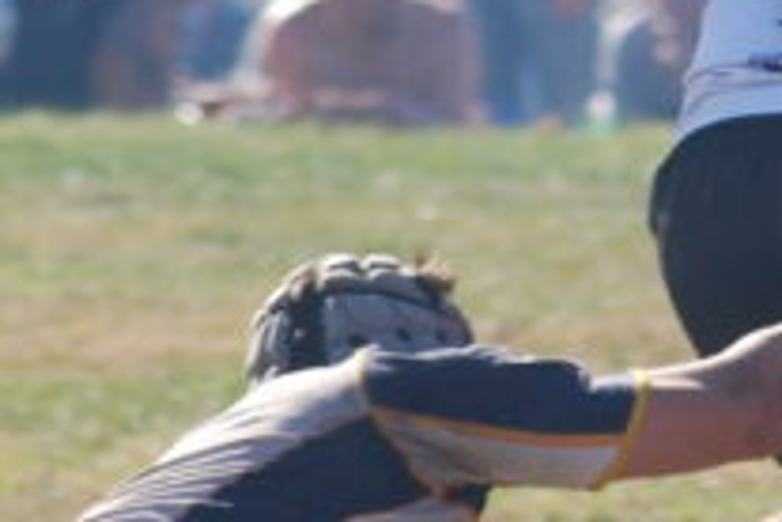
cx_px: 1162
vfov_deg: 1.3
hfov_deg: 1.9
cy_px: 68
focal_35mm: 1057
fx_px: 22959
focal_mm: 122
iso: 200
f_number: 5
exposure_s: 1/800
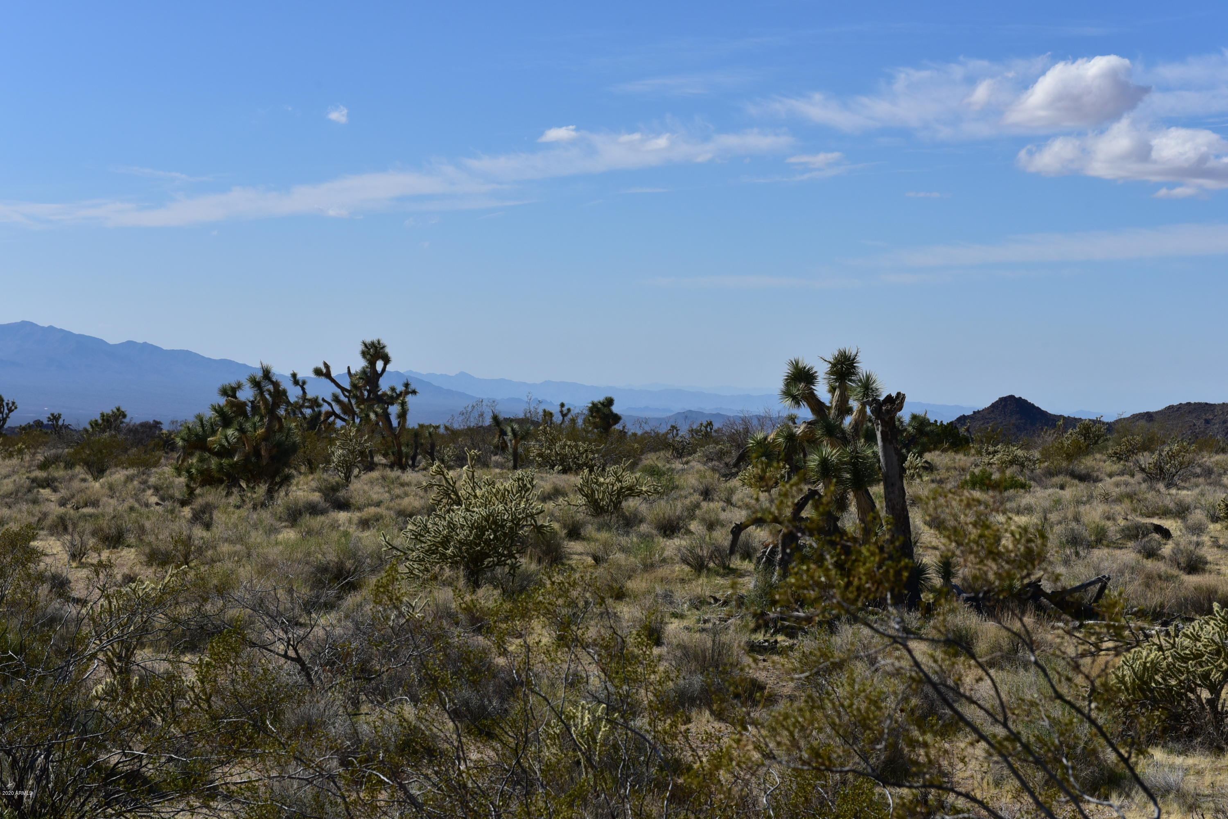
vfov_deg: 19.5
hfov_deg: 28.8
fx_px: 2388
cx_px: 614
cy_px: 410
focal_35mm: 70
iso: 800
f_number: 11
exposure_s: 1/2000
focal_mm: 70
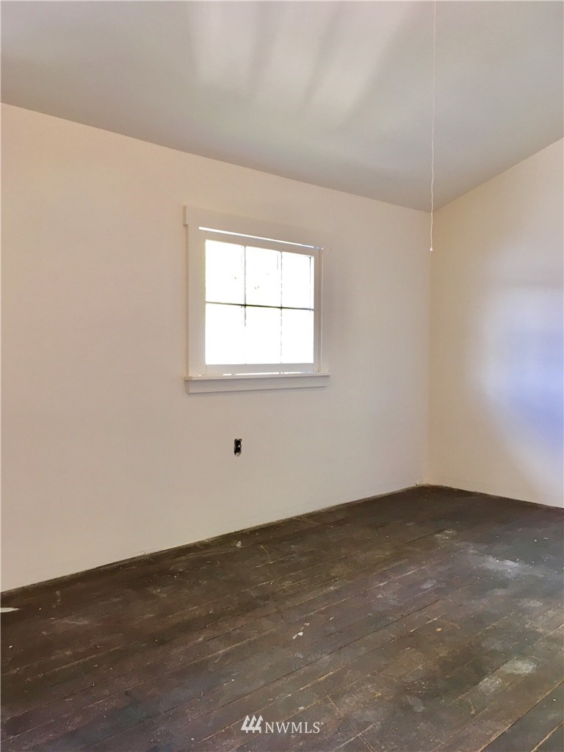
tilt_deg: -1.9
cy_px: 376
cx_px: 282
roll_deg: +0.2
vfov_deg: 61.7
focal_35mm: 29
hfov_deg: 48.2
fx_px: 630
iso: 64
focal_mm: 4.15
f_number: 2.2
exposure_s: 1/30
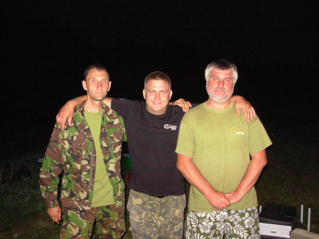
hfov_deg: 49.0
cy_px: 120
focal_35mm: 38
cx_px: 160
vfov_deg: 37.7
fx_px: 350
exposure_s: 1/128
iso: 200
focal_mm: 6.3
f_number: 2.9
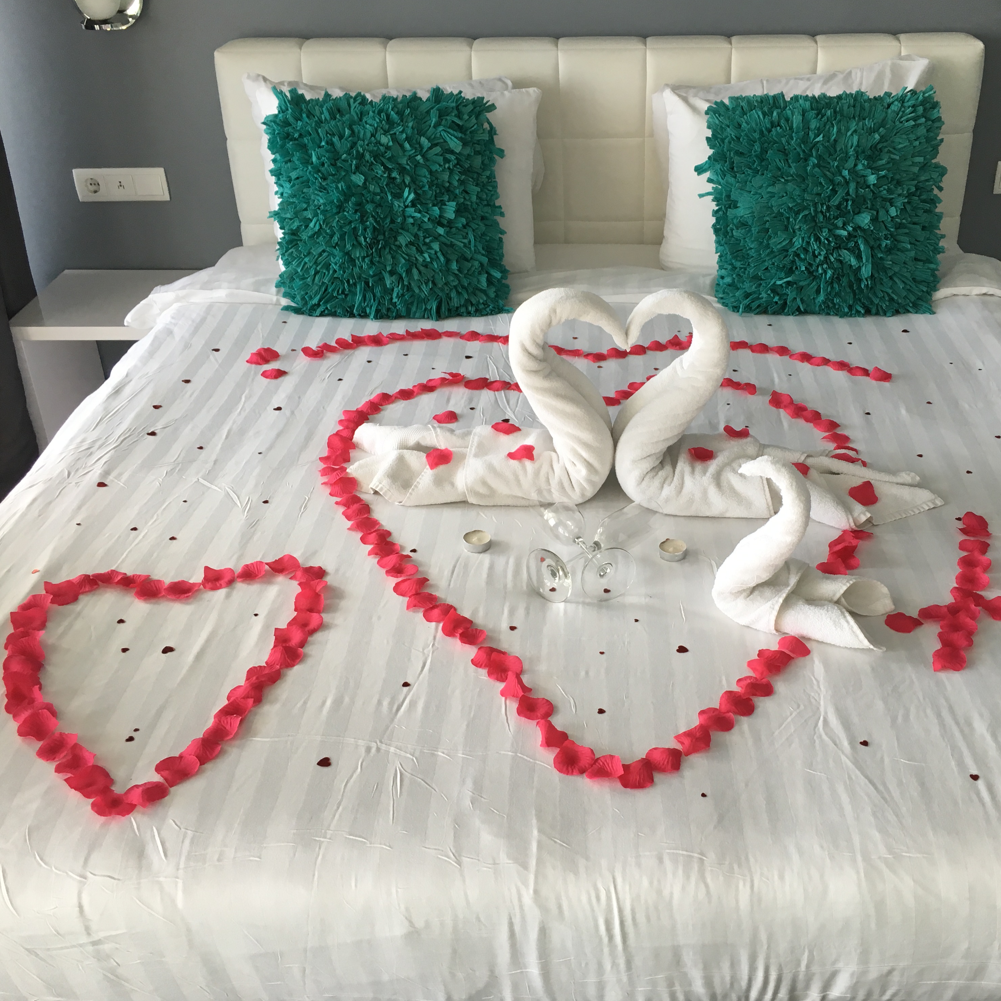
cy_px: 503
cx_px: 607
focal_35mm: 35
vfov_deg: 47.2
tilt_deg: -30.6
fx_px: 1145
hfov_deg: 46.9
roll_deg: -0.1
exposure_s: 1/40
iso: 25
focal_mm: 4.15
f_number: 2.2
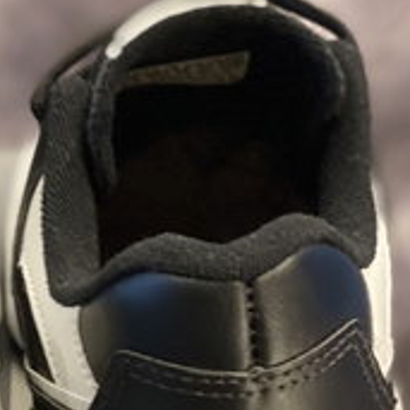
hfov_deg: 12.1
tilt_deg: -51.9
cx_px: 14
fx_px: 1916
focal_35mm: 143
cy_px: 529
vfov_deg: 11.9
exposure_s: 1/95
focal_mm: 6
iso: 250
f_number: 2
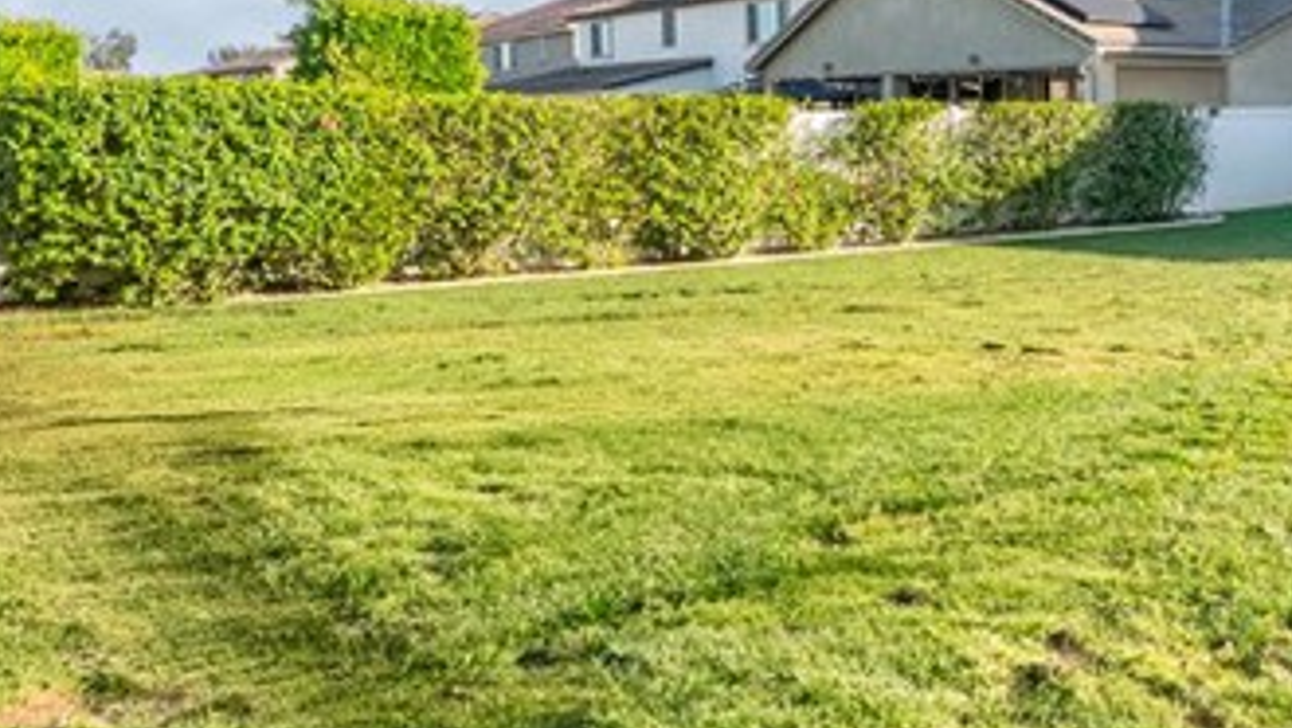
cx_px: 1374
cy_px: 119
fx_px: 1337
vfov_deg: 29.6
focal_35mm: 39
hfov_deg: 42.3
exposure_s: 1/4000
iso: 200
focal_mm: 12
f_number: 8
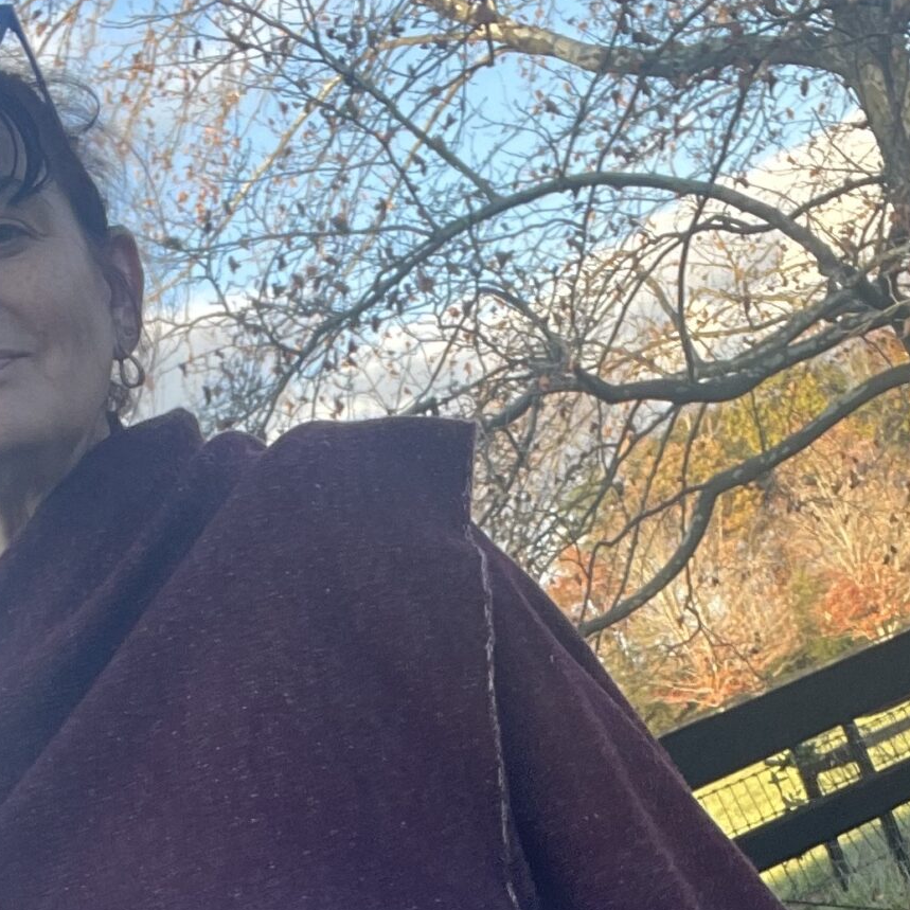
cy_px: 1154
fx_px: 2350
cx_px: 375
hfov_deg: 21.9
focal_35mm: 79
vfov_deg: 20.2
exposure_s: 1/121
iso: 25
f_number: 2.2
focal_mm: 2.71
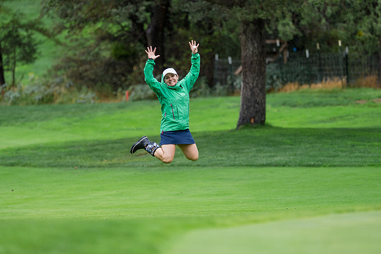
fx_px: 2655
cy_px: 108
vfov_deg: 5.5
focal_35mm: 251
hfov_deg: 8.2
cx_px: 185
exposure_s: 1/800
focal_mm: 181.8
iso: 500
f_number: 2.8
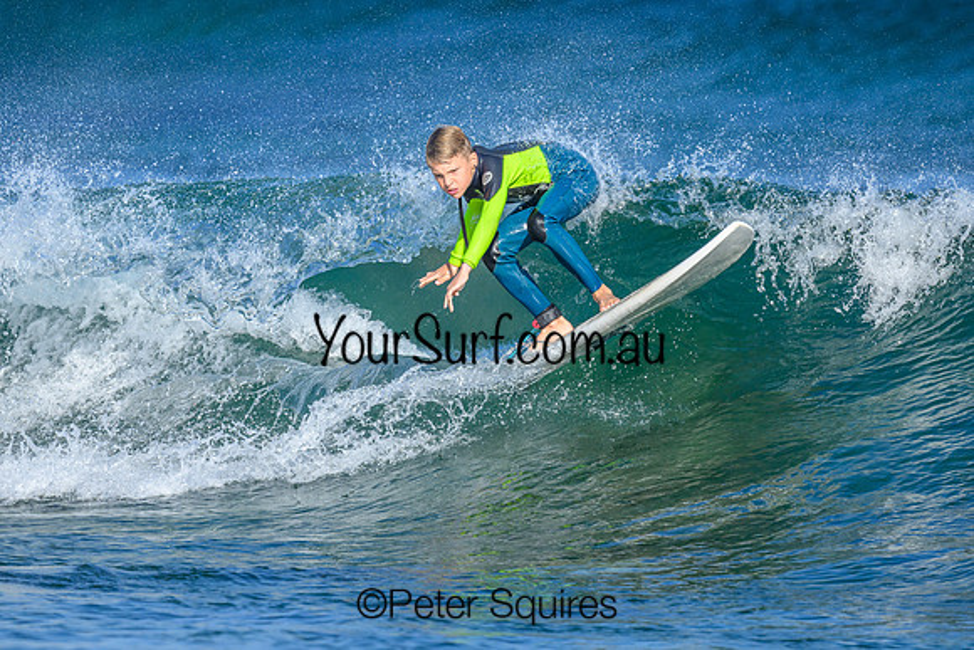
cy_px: 312
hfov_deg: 2.1
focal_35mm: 965
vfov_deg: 1.4
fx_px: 26113
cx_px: 519
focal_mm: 800
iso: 450
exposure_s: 1/2000
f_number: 6.3
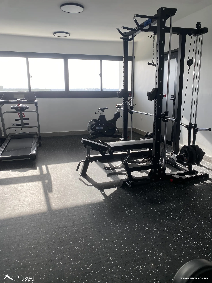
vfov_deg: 67.3
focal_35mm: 26
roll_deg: +0.3
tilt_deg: -11.7
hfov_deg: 53.1
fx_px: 212
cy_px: 142
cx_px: 106
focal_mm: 4.25
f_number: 1.8
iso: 32
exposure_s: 1/291
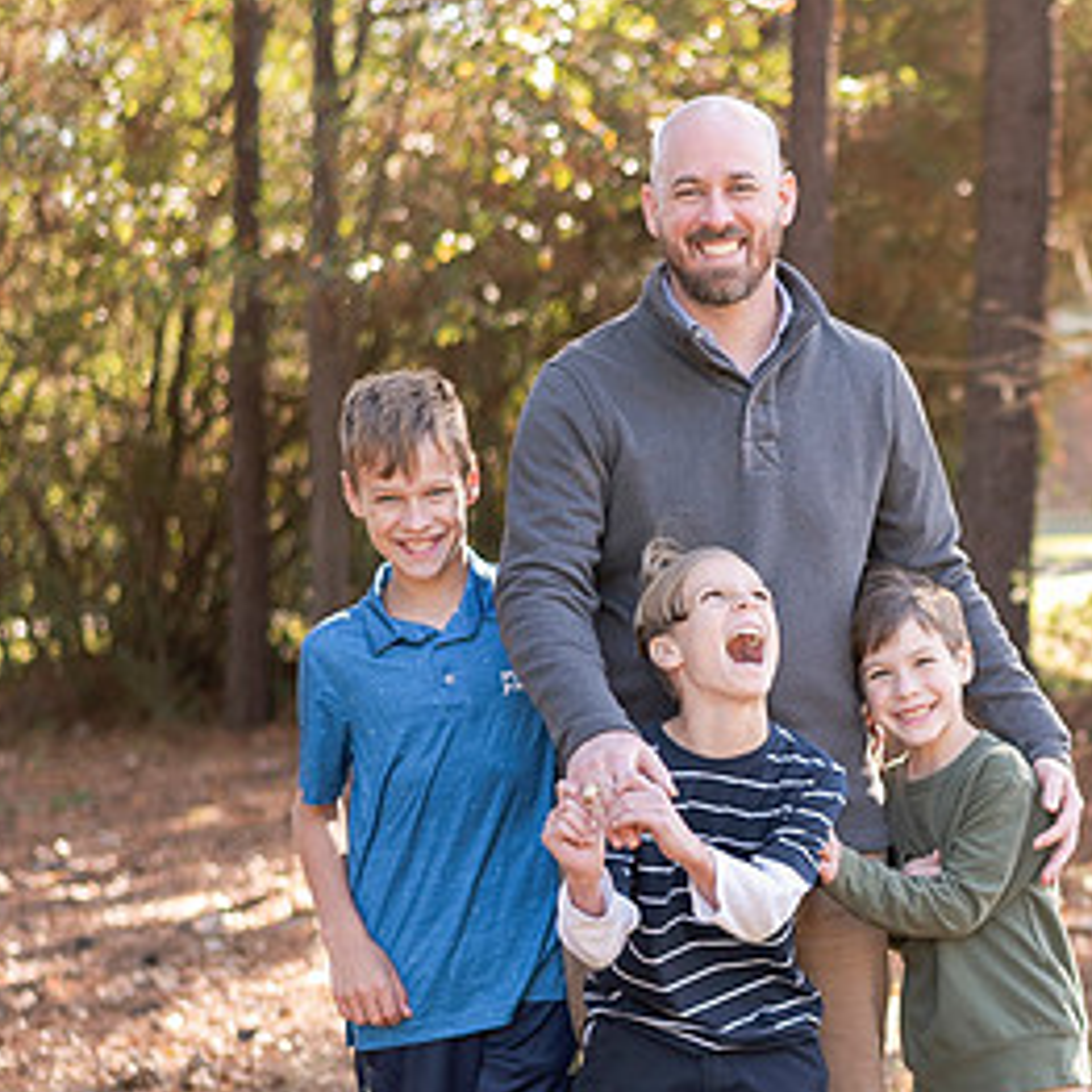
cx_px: 1153
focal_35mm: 126
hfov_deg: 13.6
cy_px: 648
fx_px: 4497
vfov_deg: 13.8
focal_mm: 50
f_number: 2.2
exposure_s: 1/500
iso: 250
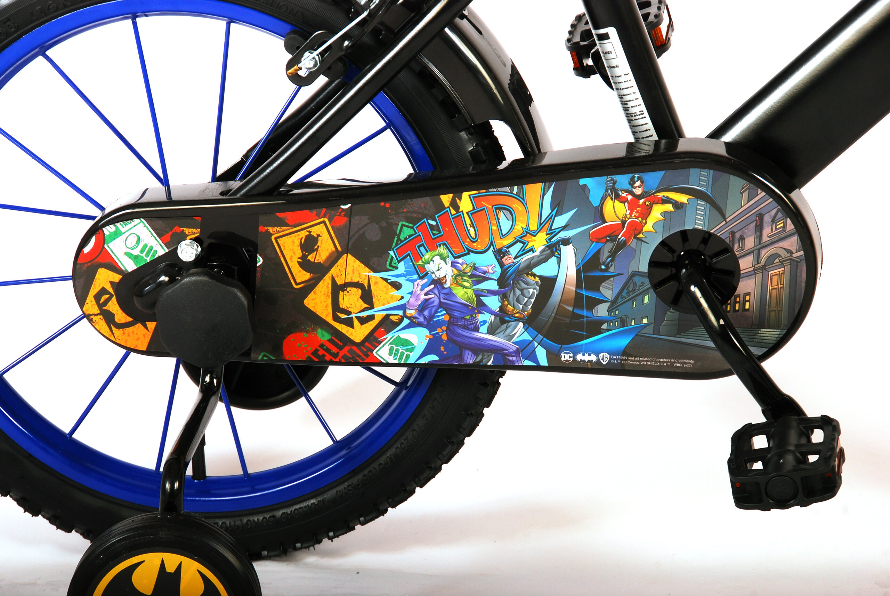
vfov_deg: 8.7
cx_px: 445
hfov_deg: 13.0
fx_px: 3899
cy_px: 298
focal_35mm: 158
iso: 200
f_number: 14
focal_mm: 105
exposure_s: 1/200
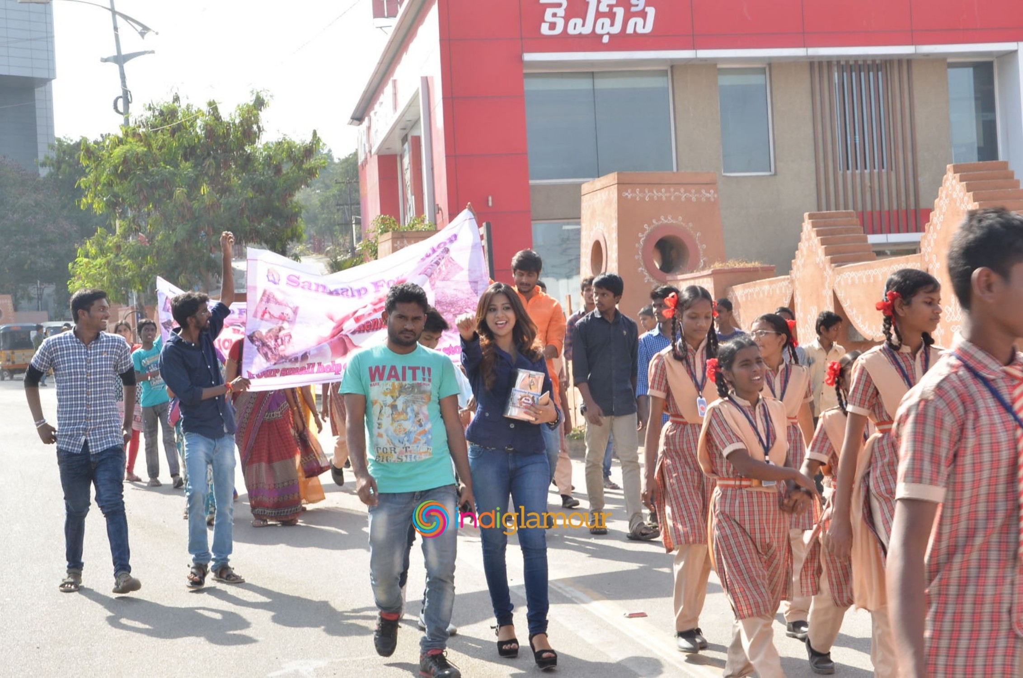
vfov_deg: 22.5
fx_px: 1702
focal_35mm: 60
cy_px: 339
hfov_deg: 33.5
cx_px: 512
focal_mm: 40
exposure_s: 1/125
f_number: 9
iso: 400
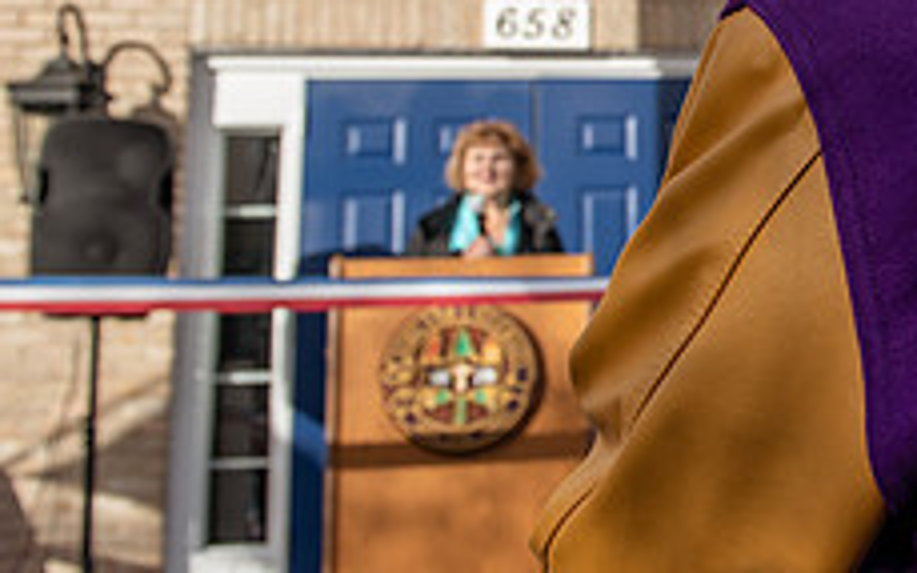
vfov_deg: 20.7
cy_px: 98
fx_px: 1549
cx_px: 953
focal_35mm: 62
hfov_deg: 30.3
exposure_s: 1/400
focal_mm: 24
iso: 100
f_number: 4.5
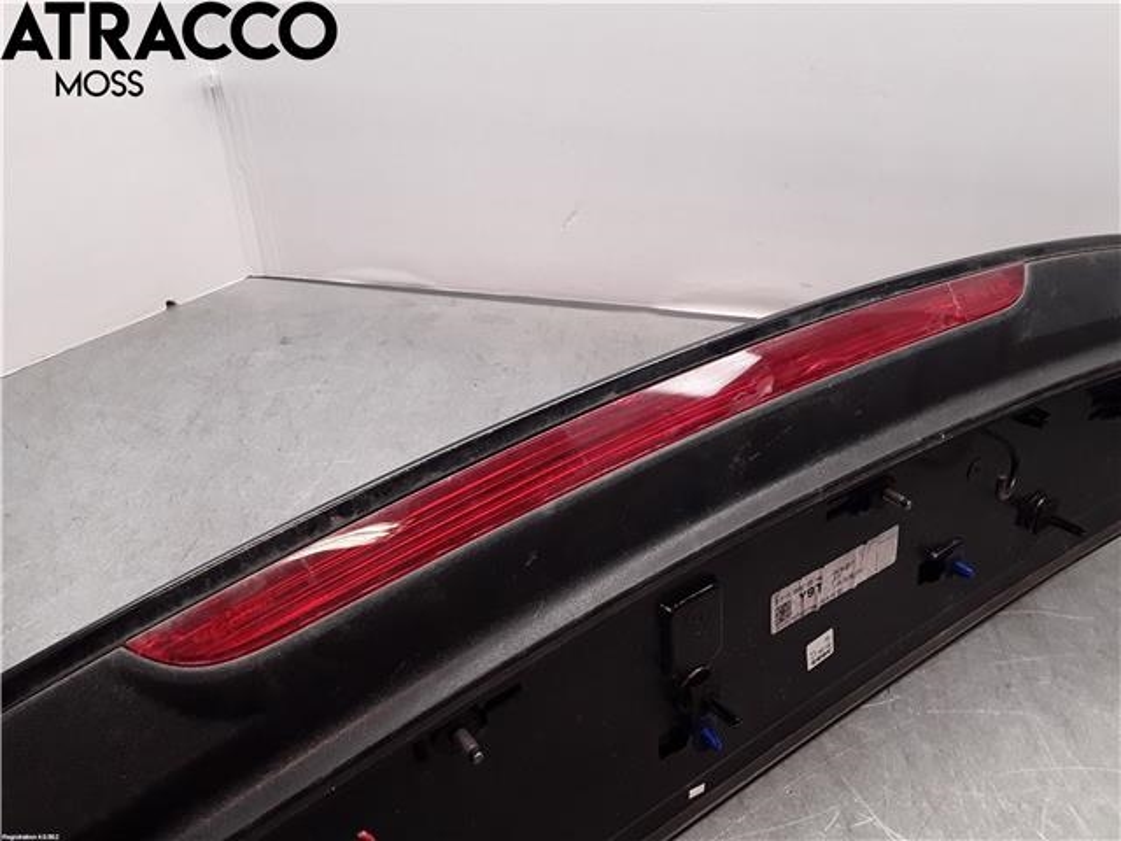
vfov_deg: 49.7
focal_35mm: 28
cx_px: 560
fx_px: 907
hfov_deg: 63.4
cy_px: 420
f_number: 1.9
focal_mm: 2.91
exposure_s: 1/50
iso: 40
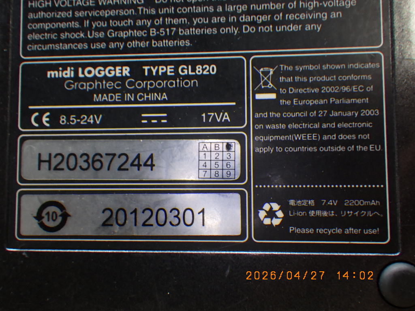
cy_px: 156
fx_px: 408
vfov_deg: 41.8
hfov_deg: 54.0
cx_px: 208
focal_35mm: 34
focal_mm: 6.1
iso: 400
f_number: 3.8
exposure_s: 1/50
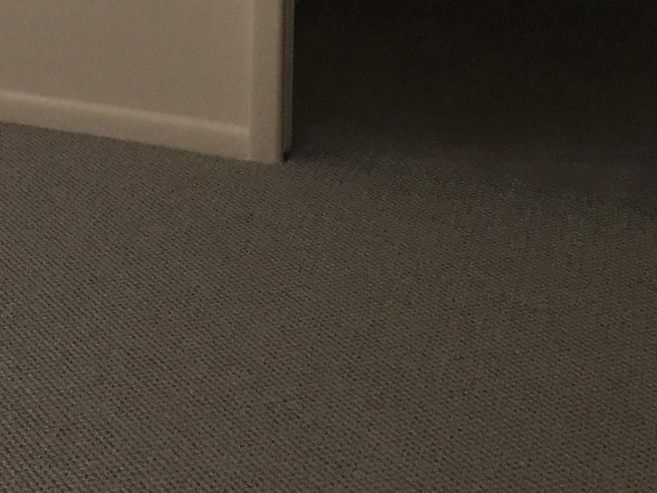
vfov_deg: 14.2
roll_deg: -0.6
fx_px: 1860
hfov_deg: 18.2
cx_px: -280
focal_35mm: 98
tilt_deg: -8.6
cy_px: -228
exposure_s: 1/43
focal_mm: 4.15
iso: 32
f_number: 2.2
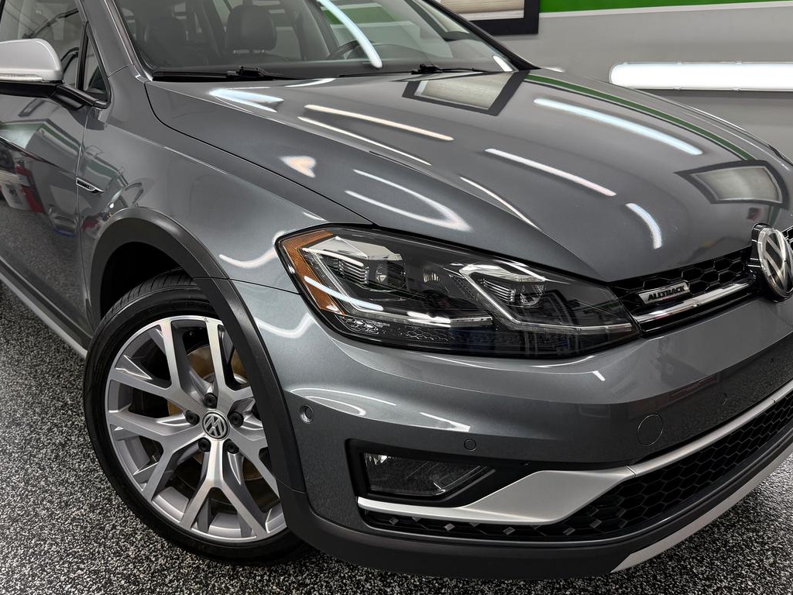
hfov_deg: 59.9
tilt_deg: -16.9
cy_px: 263
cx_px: 383
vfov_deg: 46.7
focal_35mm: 30
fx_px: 687
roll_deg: +0.9
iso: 125
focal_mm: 6.76
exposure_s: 1/224
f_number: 1.78
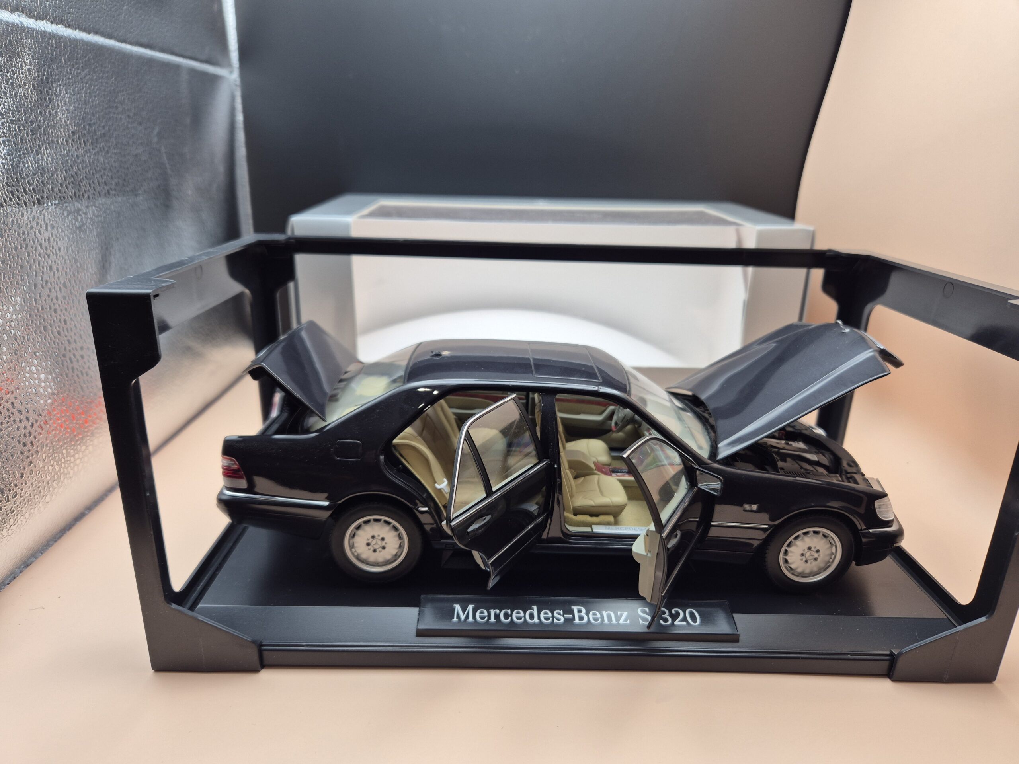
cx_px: 510
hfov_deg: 73.9
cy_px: 382
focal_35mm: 23
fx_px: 677
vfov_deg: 58.9
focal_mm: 5.4
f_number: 1.8
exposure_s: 1/54
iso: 50
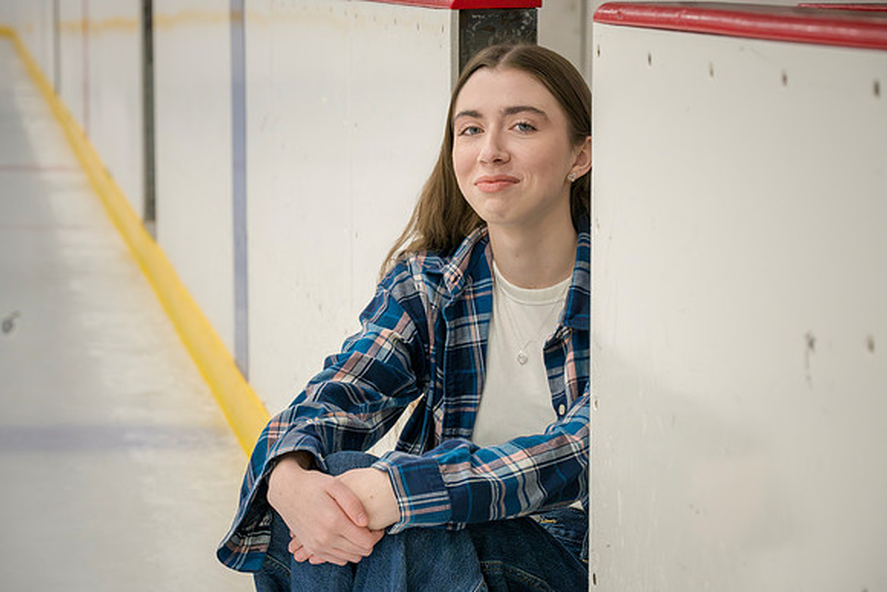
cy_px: 296
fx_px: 2440
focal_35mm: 99
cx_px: 444
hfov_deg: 20.6
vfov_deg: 13.8
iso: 3200
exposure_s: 1/250
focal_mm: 99
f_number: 8
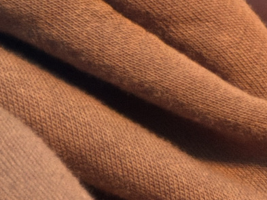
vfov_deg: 11.9
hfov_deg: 13.6
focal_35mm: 117
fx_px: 903
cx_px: 582
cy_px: -139
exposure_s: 1/121
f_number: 1.9
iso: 40
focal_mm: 2.71
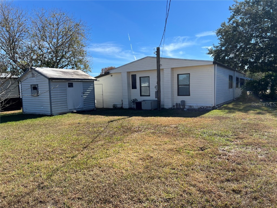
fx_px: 208
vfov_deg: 53.1
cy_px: 104
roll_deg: +1.6
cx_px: 138
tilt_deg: -4.4
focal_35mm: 26
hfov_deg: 67.3
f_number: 1.5
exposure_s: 1/3831
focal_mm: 5.7
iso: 50
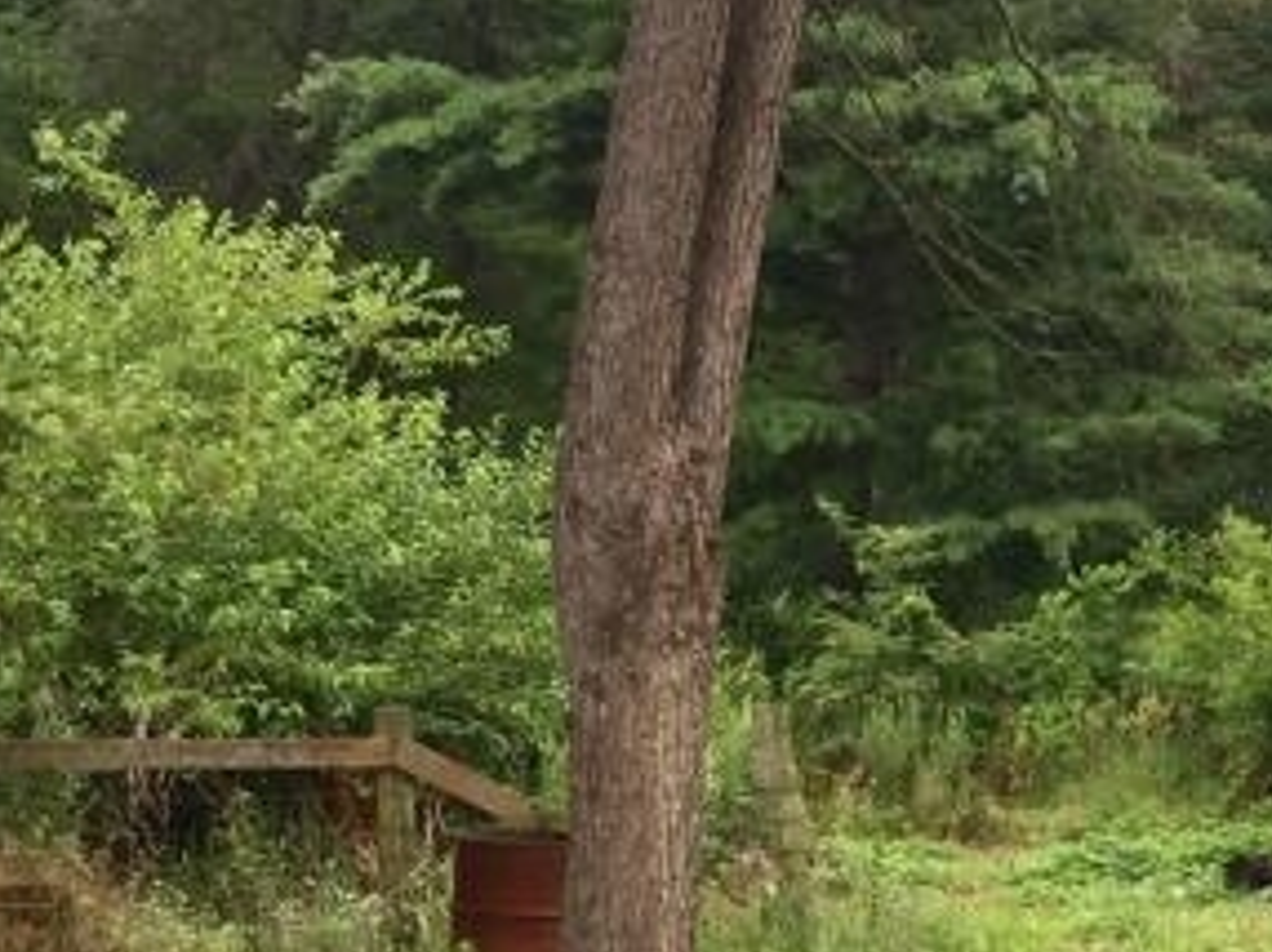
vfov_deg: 14.2
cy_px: 632
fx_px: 3818
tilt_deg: -2.9
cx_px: 1441
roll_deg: -0.1
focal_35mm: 104
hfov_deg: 18.1
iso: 32
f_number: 2.2
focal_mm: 4.15
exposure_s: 1/476
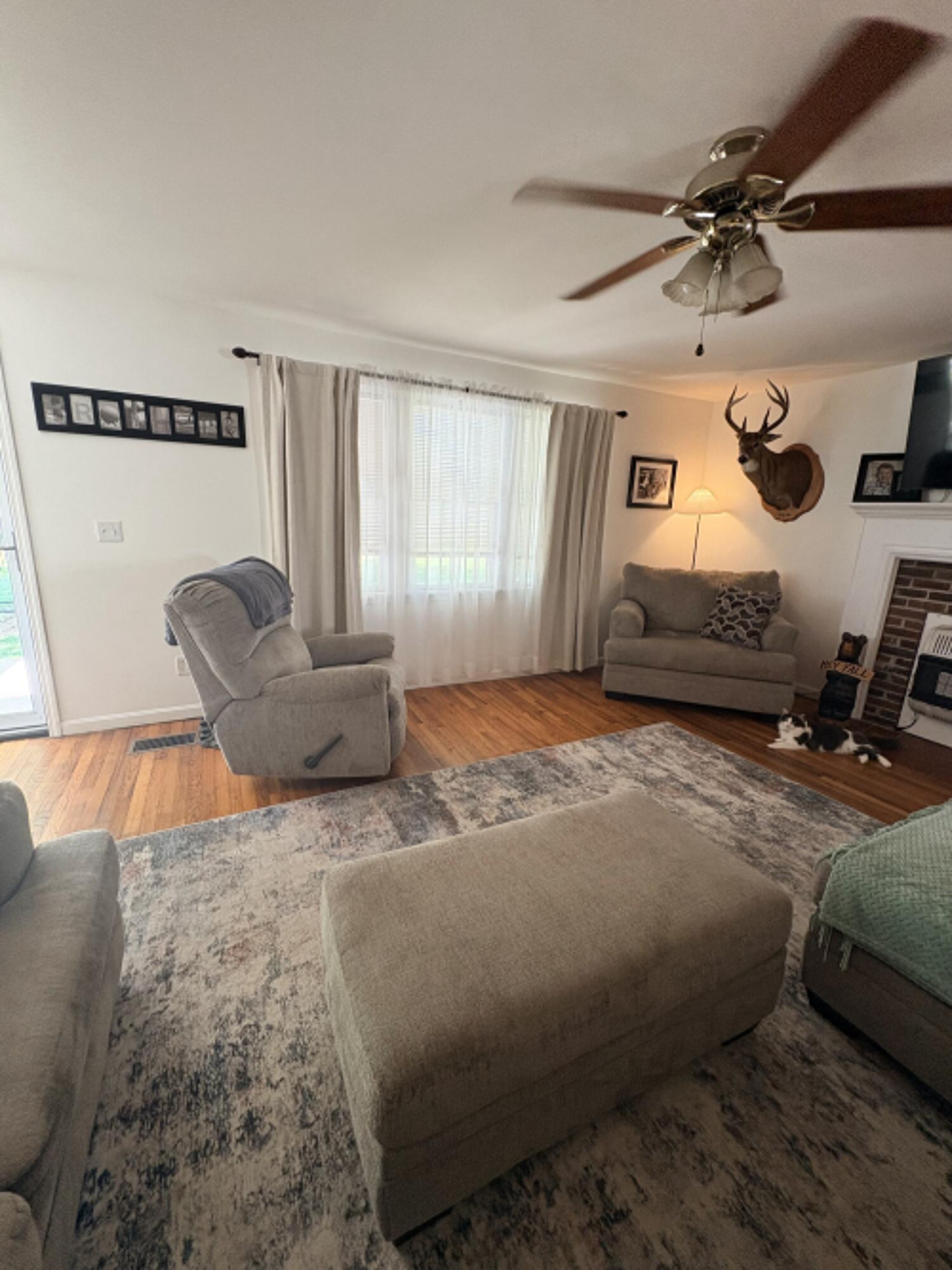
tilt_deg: -12.7
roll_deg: -2.8
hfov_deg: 85.7
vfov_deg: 102.1
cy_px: 635
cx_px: 476
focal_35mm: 14
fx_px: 514
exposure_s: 1/99
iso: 250
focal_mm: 2.22
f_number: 2.2
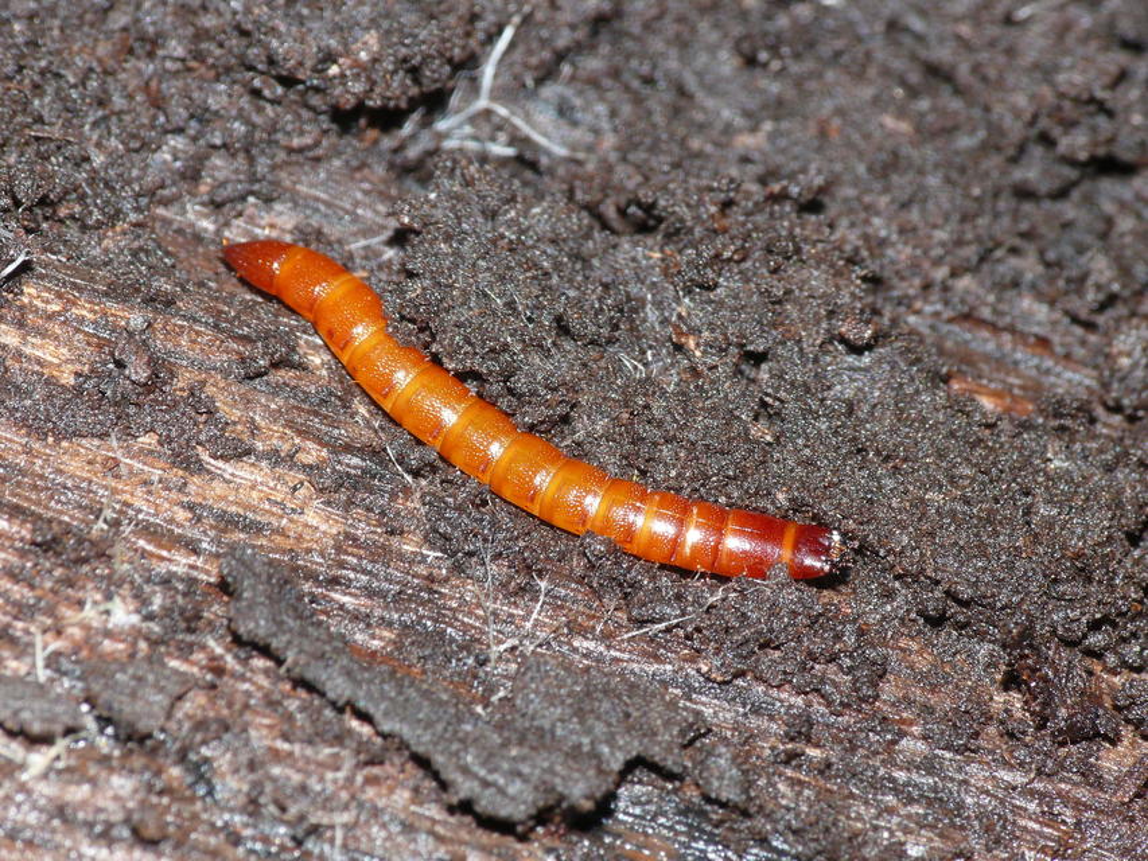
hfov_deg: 9.2
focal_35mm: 216
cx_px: 574
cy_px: 430
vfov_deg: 6.9
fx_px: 7164
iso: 200
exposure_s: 1/30
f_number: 9
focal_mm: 45.7
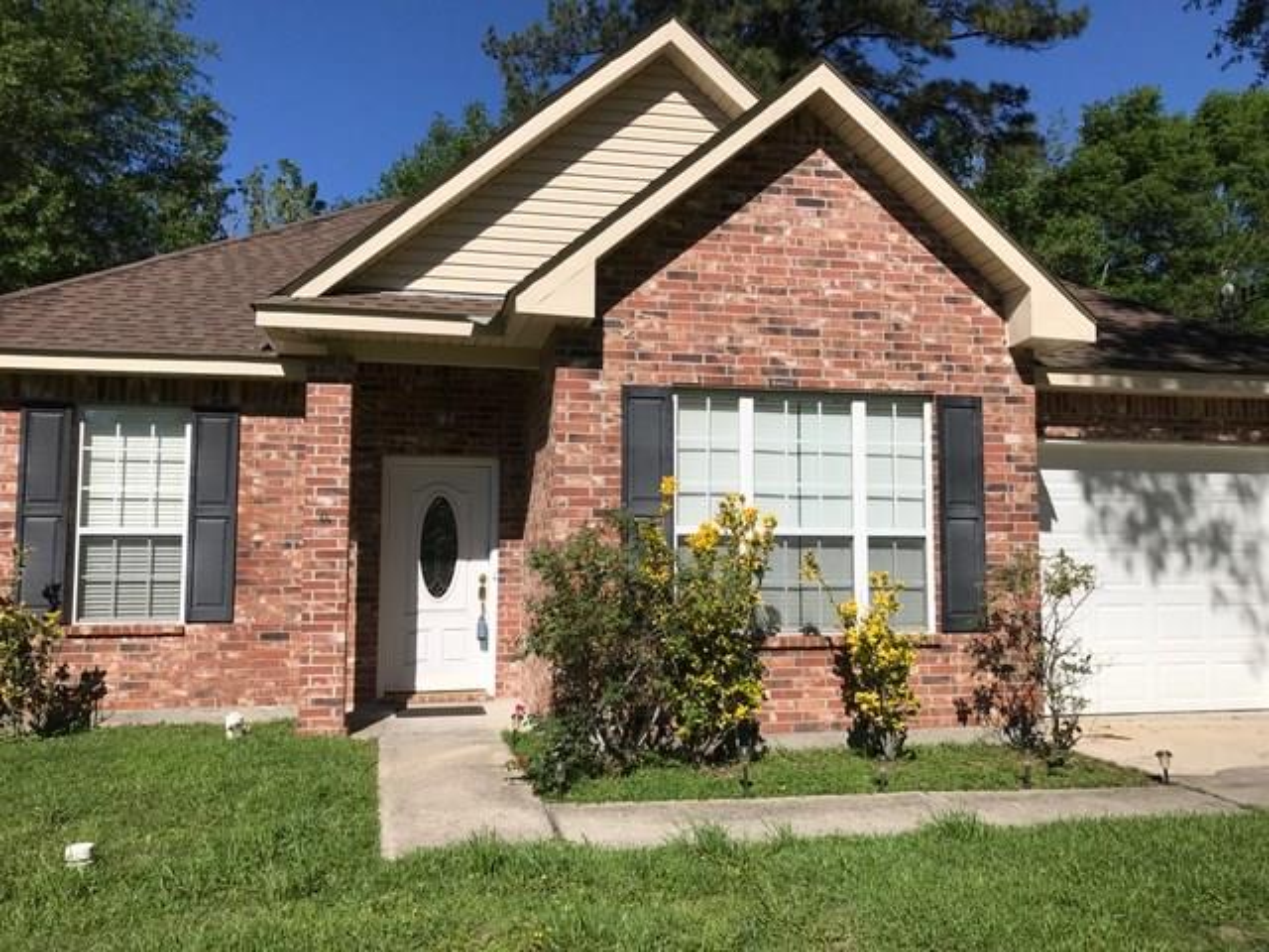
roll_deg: +0.7
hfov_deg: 63.4
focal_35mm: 28
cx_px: 634
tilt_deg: +4.2
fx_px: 1026
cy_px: 476
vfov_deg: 49.7
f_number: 1.8
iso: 20
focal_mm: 3.99
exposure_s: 1/4167
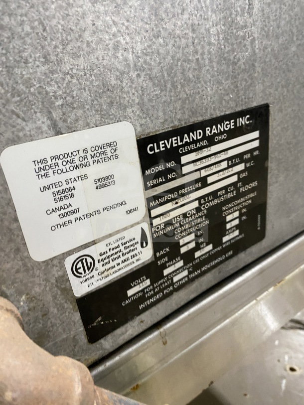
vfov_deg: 69.4
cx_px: 152
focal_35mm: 25
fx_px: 293
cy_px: 202
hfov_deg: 54.9
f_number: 1.8
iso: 500
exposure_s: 1/44
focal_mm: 4.25
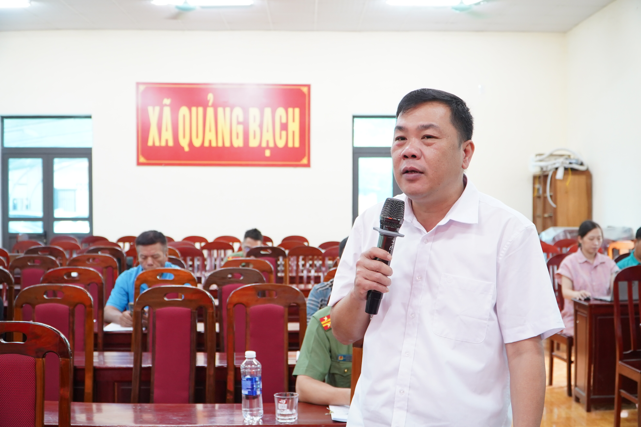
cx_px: 320
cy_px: 214
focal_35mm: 43
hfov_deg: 45.4
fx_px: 766
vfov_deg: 31.2
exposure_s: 1/50
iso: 1250
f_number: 4
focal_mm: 29
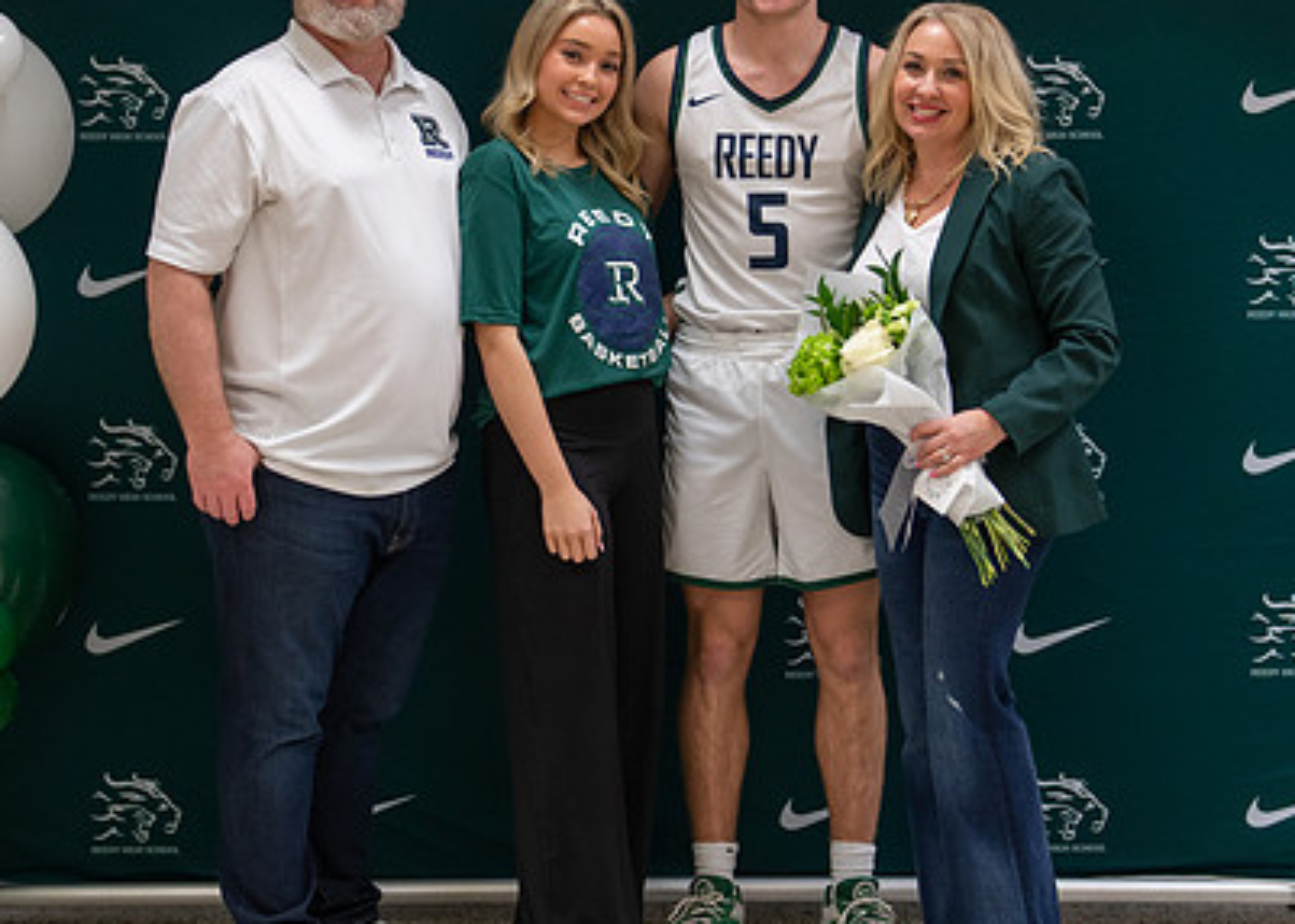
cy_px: 383
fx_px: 3014
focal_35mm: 82
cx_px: 647
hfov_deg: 24.2
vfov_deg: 17.4
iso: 640
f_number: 1.2
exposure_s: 1/320
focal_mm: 50
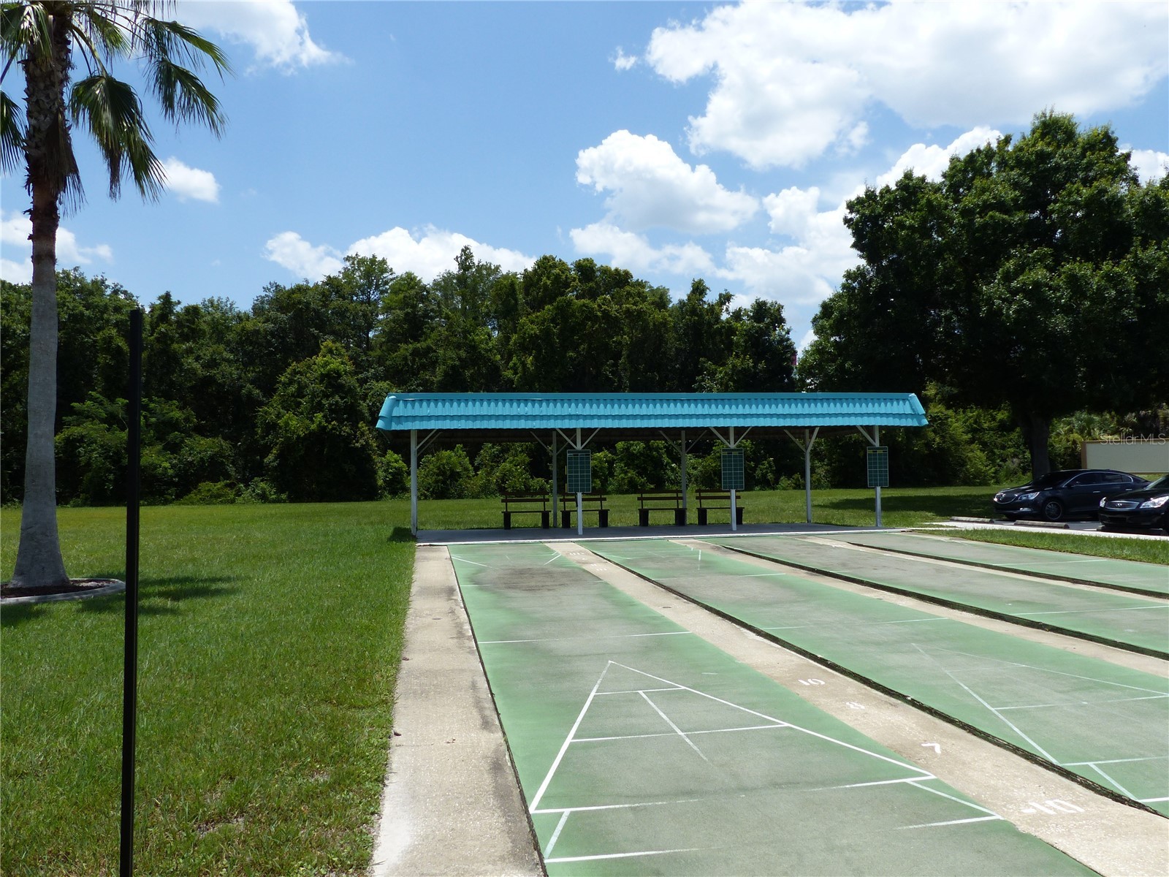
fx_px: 844
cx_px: 584
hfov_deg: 69.4
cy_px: 438
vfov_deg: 54.9
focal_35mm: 25
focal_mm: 4.5
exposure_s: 1/1000
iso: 100
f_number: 4
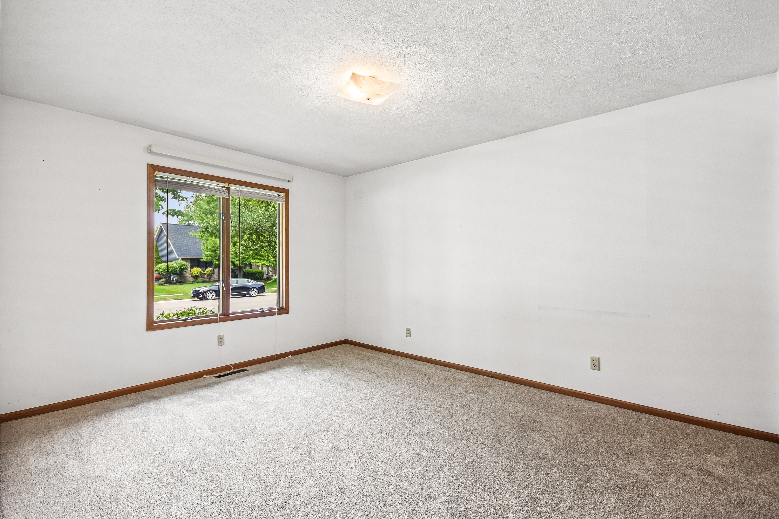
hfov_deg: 100.4
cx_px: 390
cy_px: 260
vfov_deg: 77.3
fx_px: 325
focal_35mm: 15
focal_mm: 10
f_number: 8
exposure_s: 1/25
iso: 400
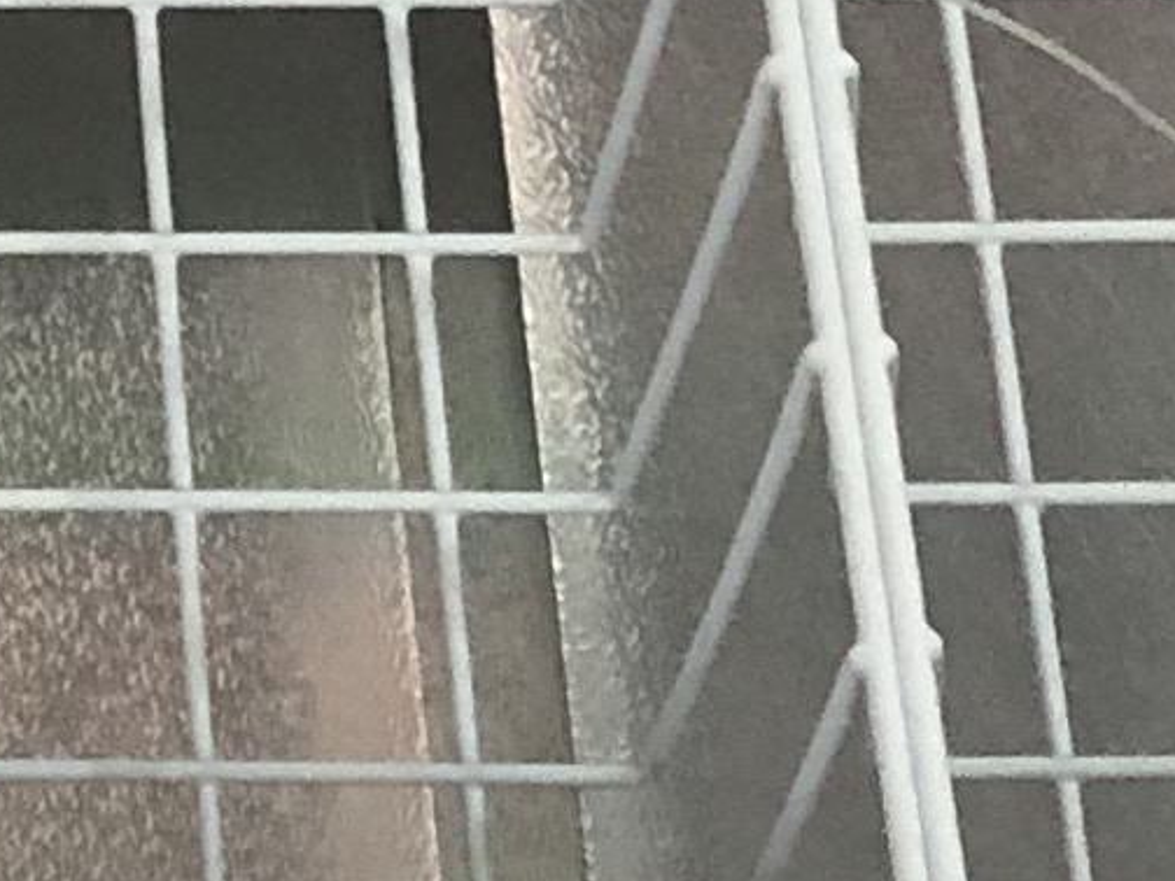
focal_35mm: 224
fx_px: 7603
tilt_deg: -50.1
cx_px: -1189
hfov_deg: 8.4
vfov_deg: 6.4
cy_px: -979
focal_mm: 3.99
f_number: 1.8
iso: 50
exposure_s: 1/17
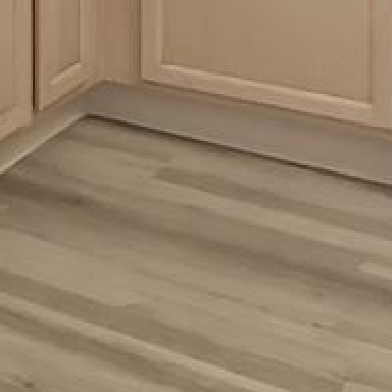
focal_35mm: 103
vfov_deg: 14.6
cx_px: -363
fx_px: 1320
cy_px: -331
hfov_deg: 14.4
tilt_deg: -0.8
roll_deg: -0.8
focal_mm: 2.2
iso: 40
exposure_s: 1/139
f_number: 2.2
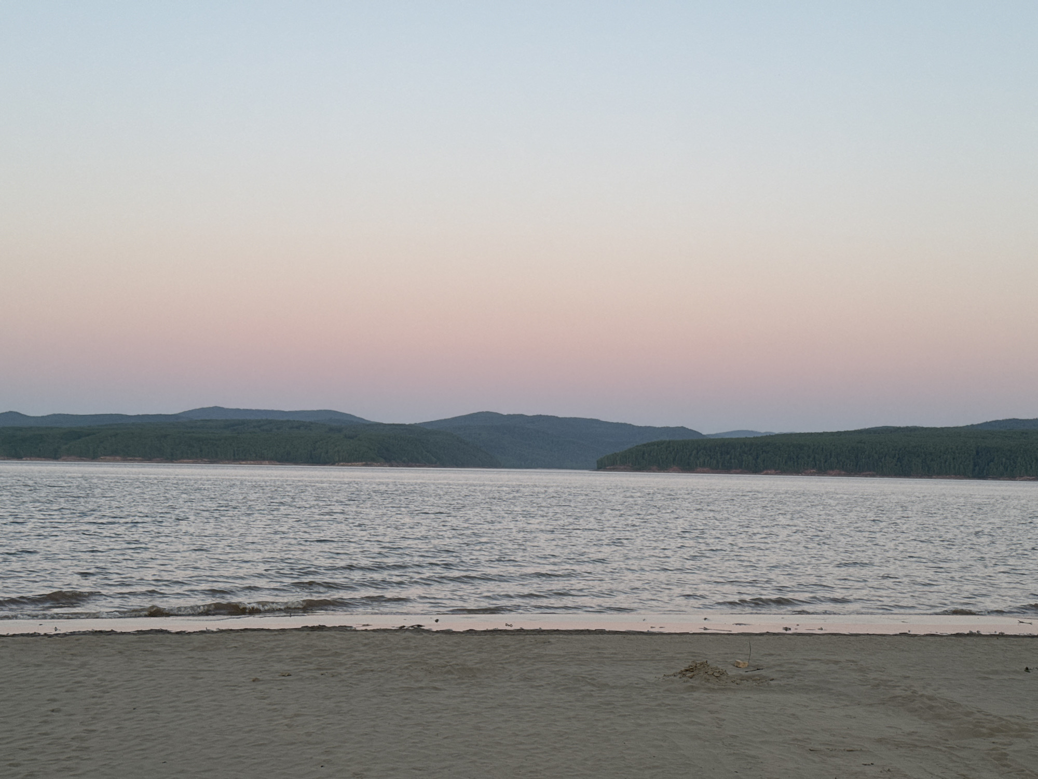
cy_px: 390
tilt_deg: +3.3
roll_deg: -1.3
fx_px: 1439
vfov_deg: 30.3
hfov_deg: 39.7
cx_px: 519
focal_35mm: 48
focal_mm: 6.76
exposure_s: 1/130
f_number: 1.78
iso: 50
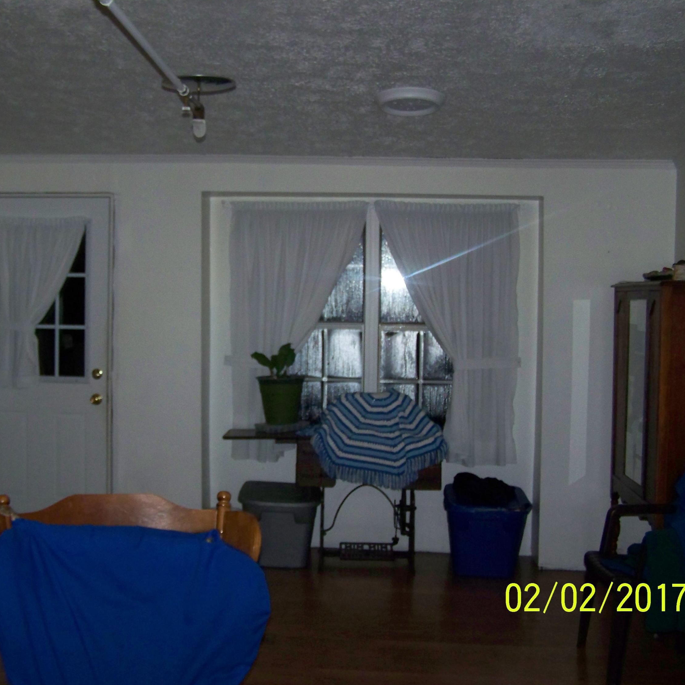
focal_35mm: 45
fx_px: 1007
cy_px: 343
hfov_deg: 37.4
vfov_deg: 37.6
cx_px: 279
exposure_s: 1/30
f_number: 2.8
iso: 200
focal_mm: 6.3
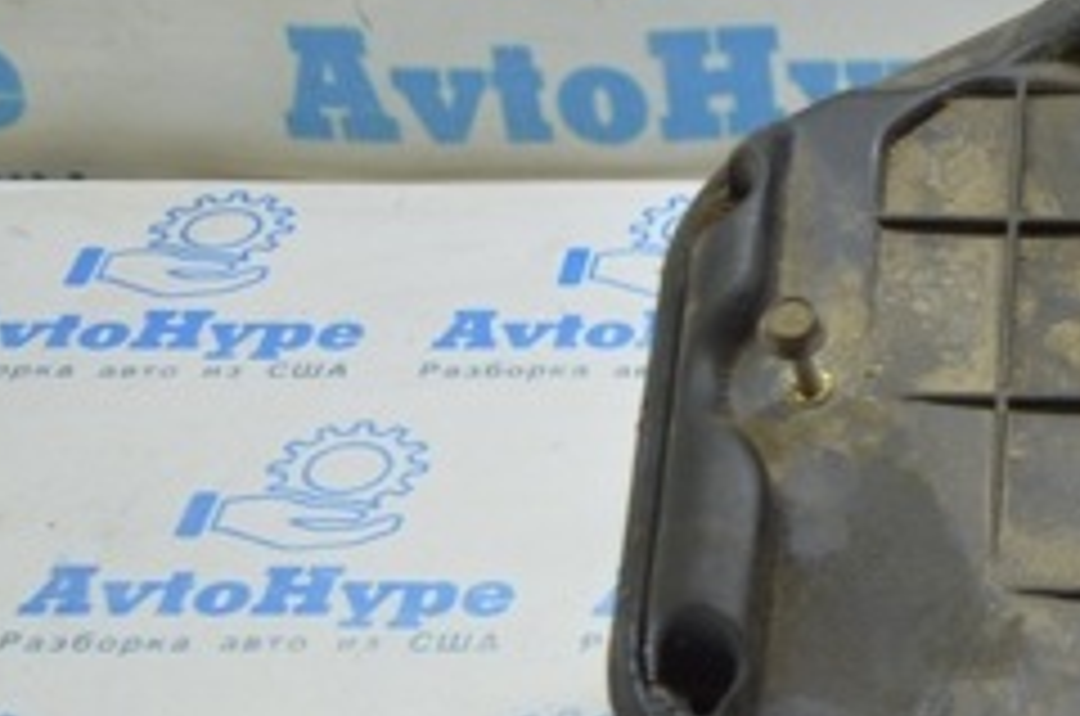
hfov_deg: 19.9
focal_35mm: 96
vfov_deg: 14.2
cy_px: 390
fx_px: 2874
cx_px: 1314
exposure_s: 1/40
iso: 400
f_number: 4
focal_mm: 24
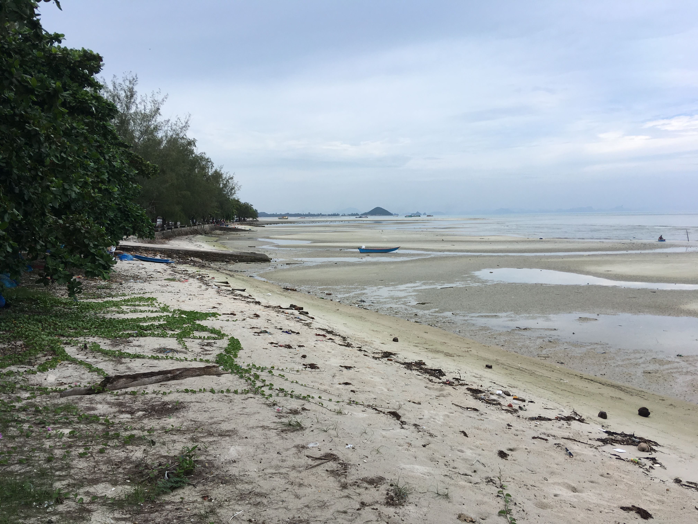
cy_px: 262
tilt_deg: -4.5
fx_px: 585
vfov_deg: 48.2
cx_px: 349
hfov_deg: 61.7
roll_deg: -0.2
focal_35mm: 29
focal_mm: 4.15
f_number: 2.2
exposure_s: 1/1603
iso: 25
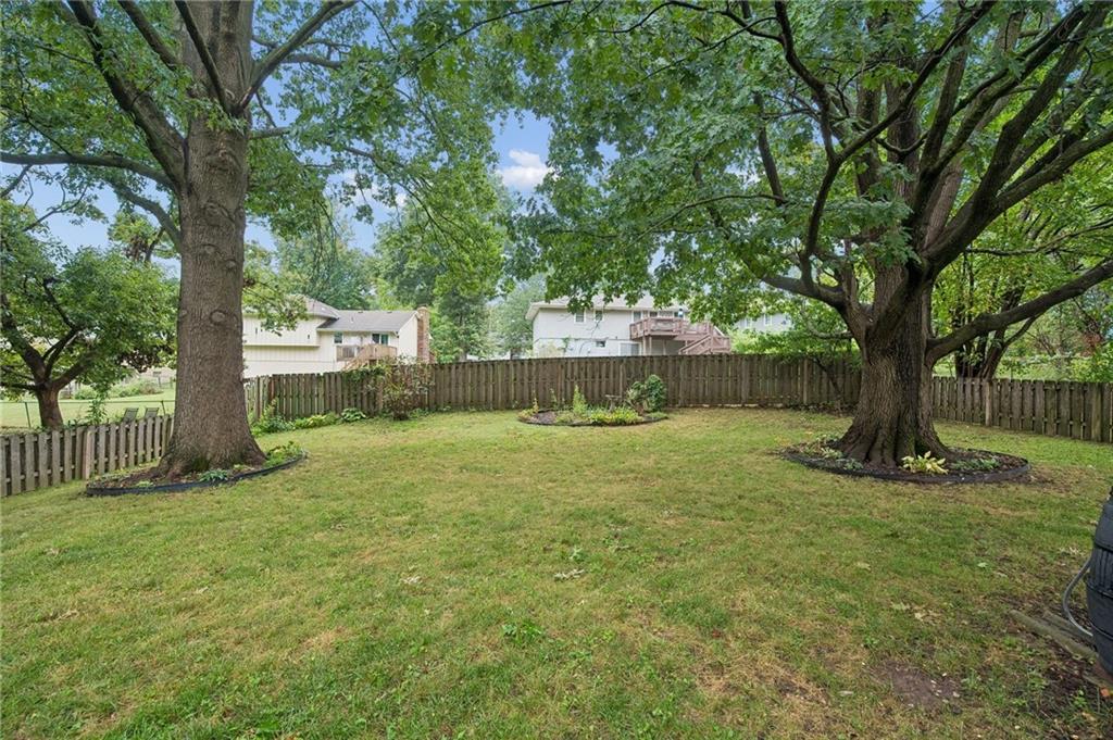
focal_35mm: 16
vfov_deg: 75.4
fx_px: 479
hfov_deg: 98.6
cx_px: 556
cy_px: 370
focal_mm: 15.5
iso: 640
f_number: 6.3
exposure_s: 1/60
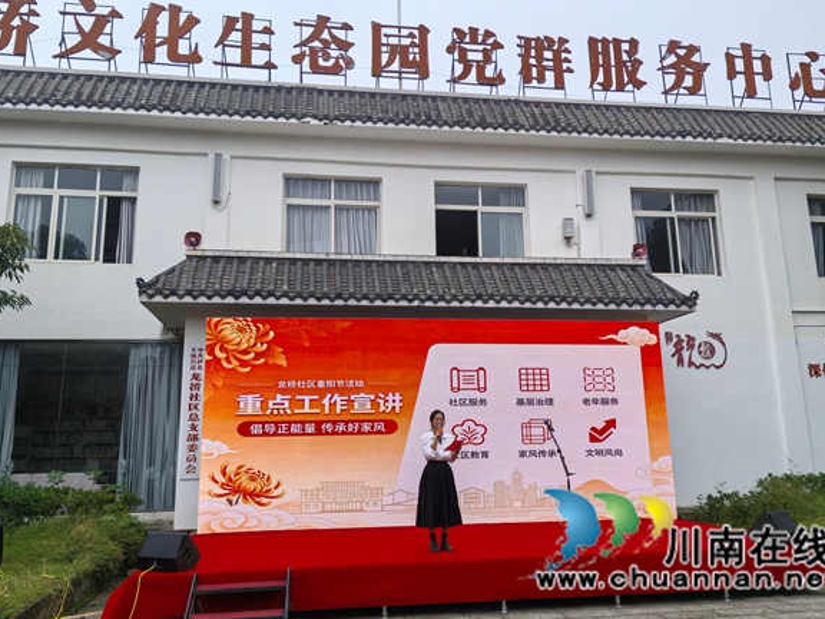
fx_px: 715
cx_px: 415
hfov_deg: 60.0
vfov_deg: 46.8
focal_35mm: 30
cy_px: 298
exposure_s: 1/959
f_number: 1.9
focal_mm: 5.52
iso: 50
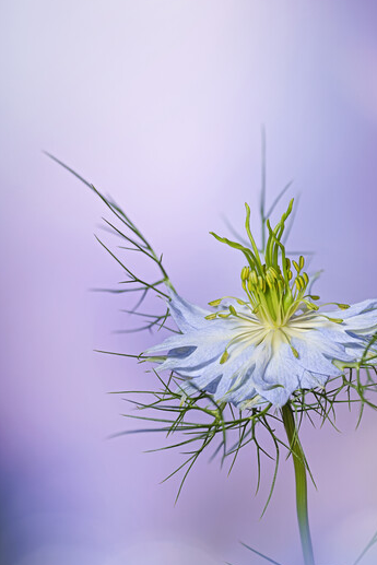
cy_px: 376
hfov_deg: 5.3
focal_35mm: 261
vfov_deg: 7.9
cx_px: 261
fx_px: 4097
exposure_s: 1/200
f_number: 5.6
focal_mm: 180
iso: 50
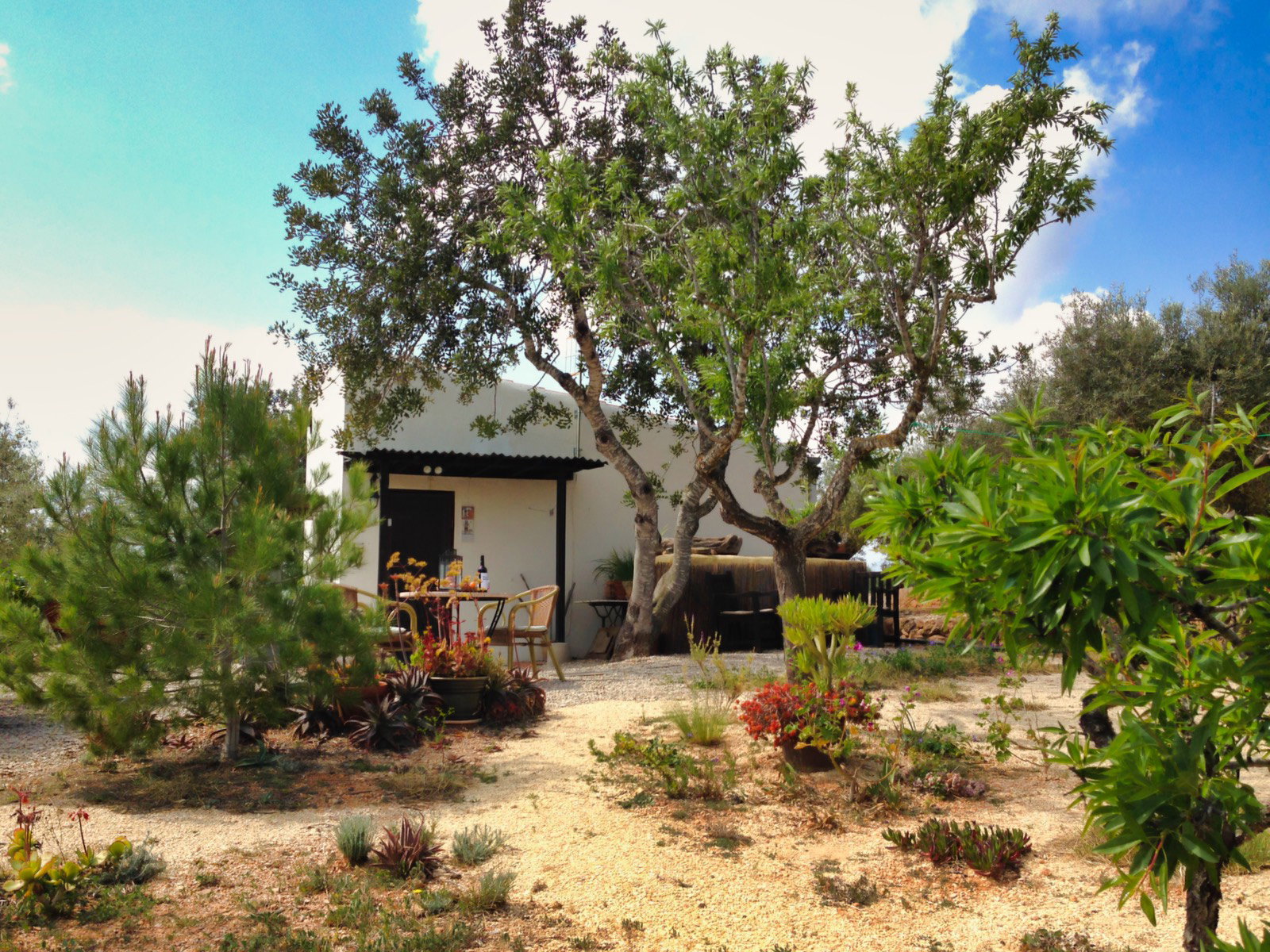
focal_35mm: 33
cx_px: 635
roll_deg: +0.6
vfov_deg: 42.9
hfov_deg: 55.4
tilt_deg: +3.5
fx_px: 1211
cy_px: 476
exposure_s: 1/1261
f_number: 2.4
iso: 50
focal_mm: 4.12
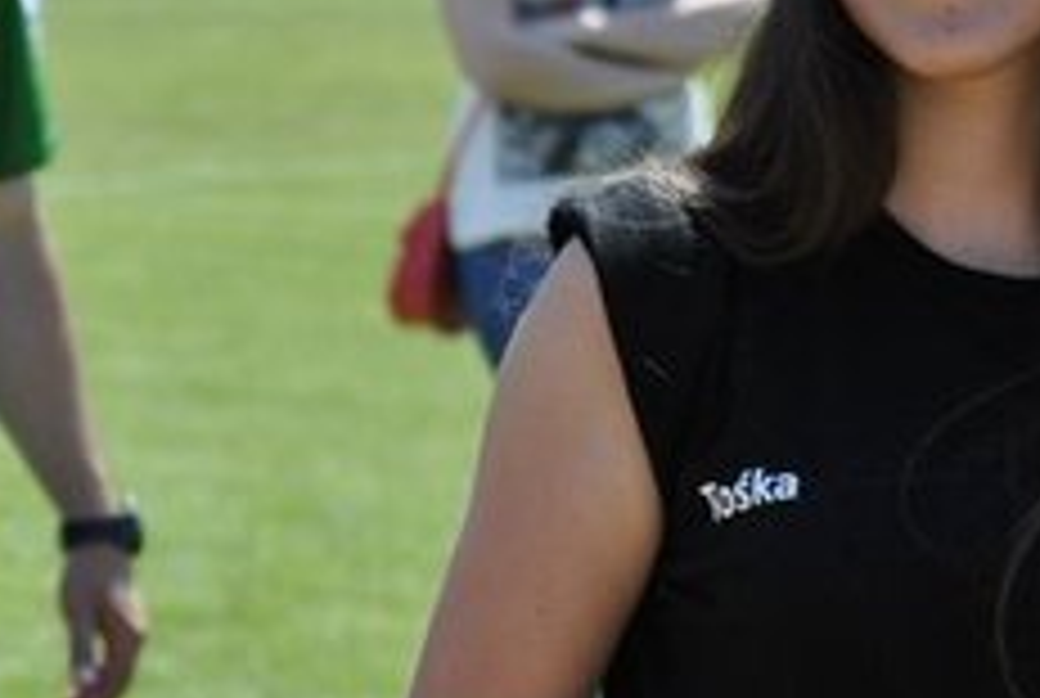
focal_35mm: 232
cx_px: -126
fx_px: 6727
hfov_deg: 8.8
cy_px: 216
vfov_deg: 5.9
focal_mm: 55
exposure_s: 1/1000
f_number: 4
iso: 200
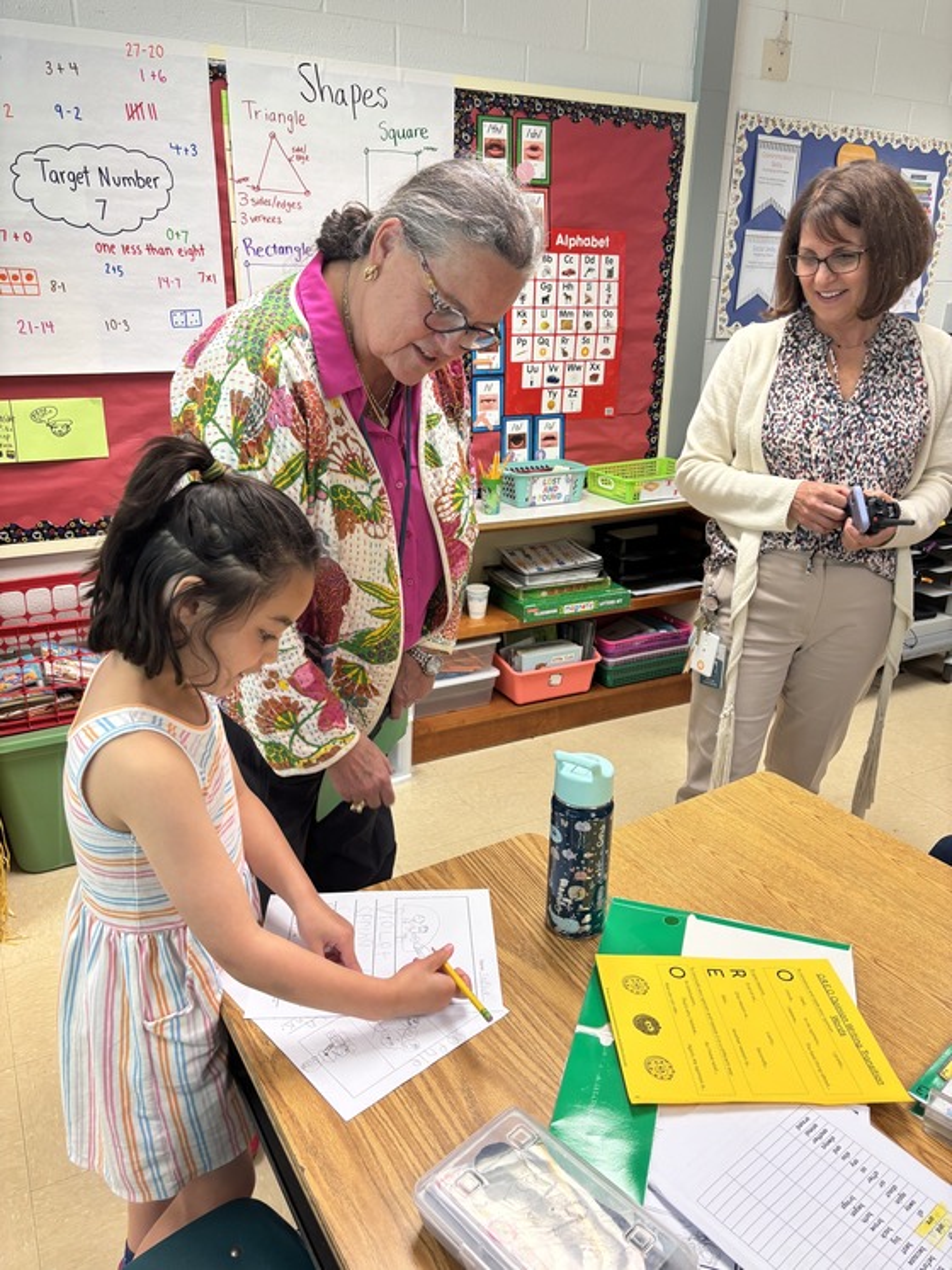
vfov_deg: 67.3
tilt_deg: -20.5
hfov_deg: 53.1
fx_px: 954
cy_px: 635
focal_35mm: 26
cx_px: 476
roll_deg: -2.1
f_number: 1.6
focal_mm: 5.96
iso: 80
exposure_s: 1/60
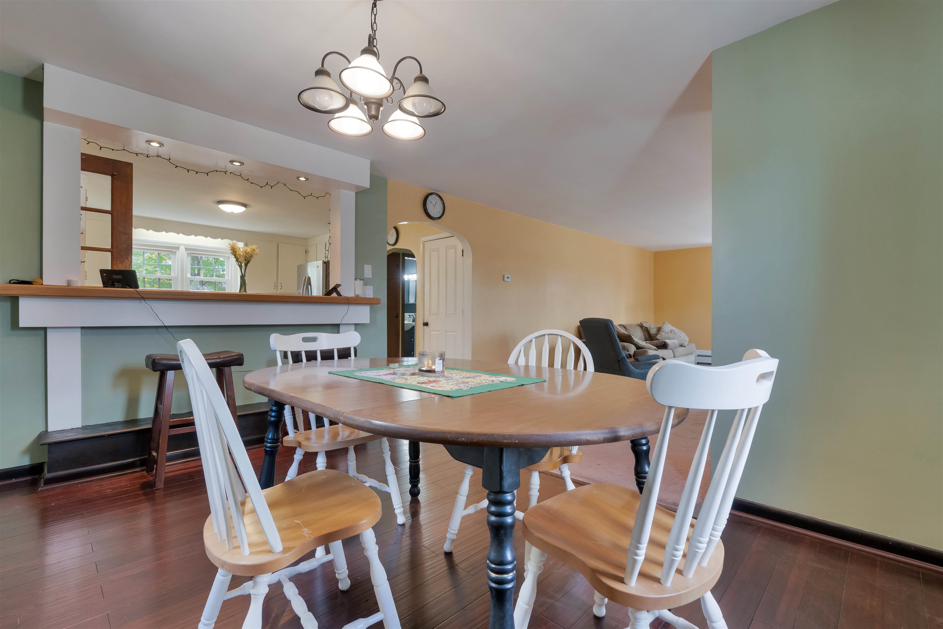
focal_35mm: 16
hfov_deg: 96.7
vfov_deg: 73.8
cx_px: 472
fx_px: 419
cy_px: 314
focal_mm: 16
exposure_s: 1/20
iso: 800
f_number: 8
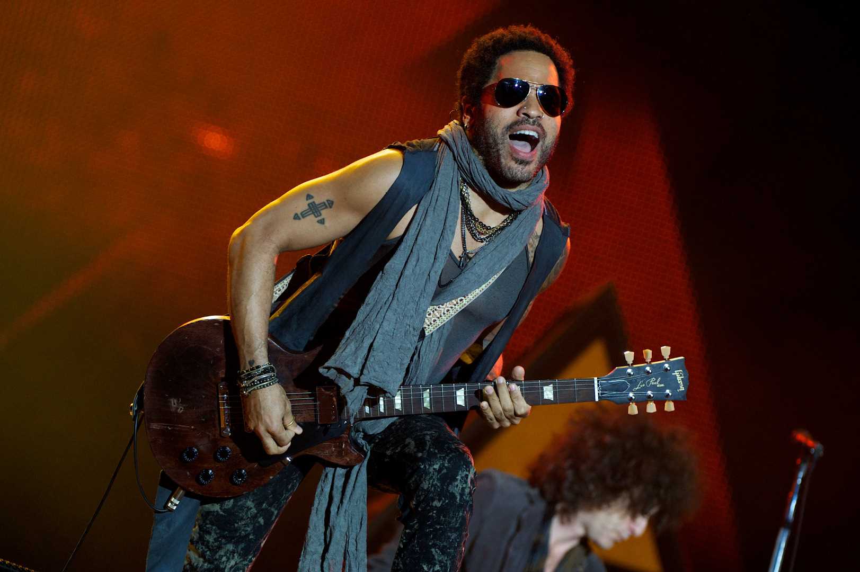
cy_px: 286
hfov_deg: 9.8
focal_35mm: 210
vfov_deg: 6.5
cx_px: 430
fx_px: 5013
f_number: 4
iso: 1600
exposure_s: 1/400
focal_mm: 210
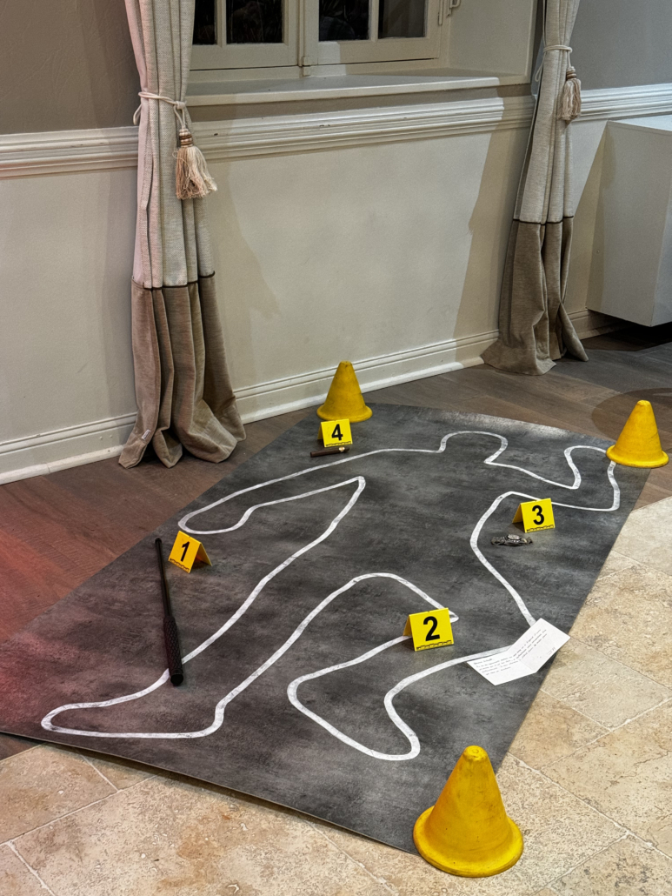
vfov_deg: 39.6
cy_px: 448
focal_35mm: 48
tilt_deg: -20.6
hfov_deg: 30.3
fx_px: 1242
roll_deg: -1.3
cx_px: 336
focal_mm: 6.76
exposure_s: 1/33
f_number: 1.78
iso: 400
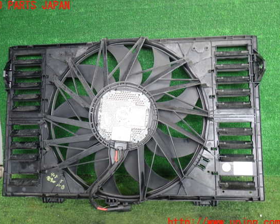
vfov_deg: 45.8
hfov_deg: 55.6
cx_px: 130
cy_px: 114
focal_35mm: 32
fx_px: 265
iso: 200
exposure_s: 1/40
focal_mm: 5.4
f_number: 2.3
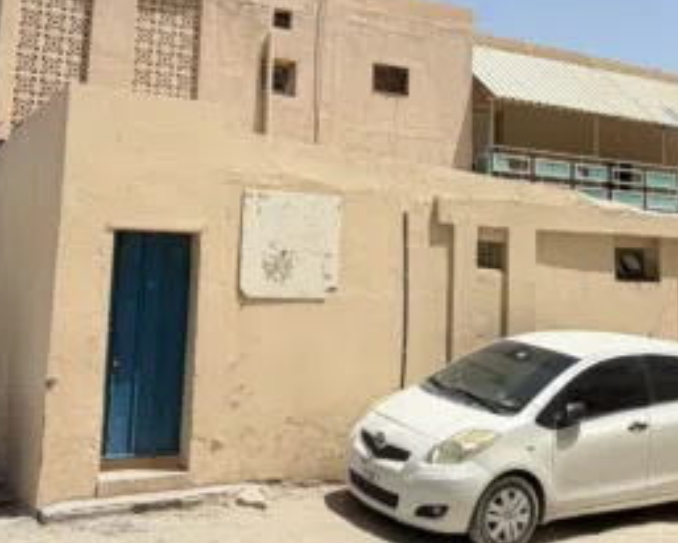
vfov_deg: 42.2
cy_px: 142
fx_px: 683
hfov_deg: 51.8
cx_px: 451
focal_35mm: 34
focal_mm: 2.22
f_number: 2.2
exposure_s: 1/841
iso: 20
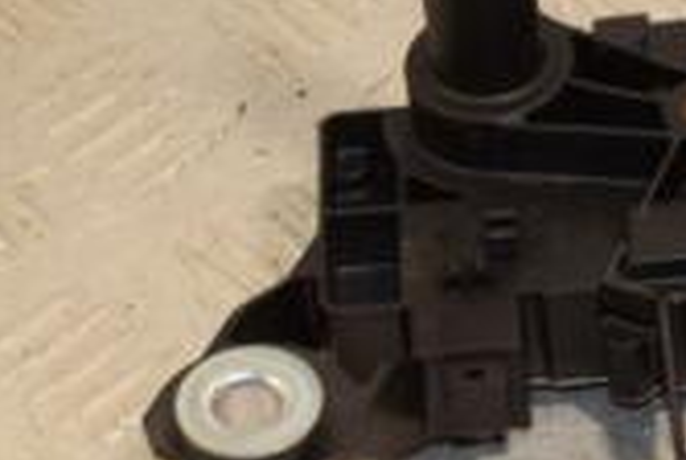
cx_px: 756
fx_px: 4314
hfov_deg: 9.0
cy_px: 140
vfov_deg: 6.1
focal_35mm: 226
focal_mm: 42
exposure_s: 1/200
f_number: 8
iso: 800
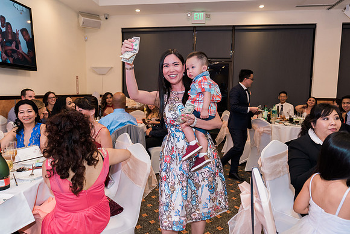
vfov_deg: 53.2
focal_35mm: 24
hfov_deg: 73.7
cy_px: 117
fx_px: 233
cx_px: 175
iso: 800
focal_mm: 24
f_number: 2.8
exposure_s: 1/160
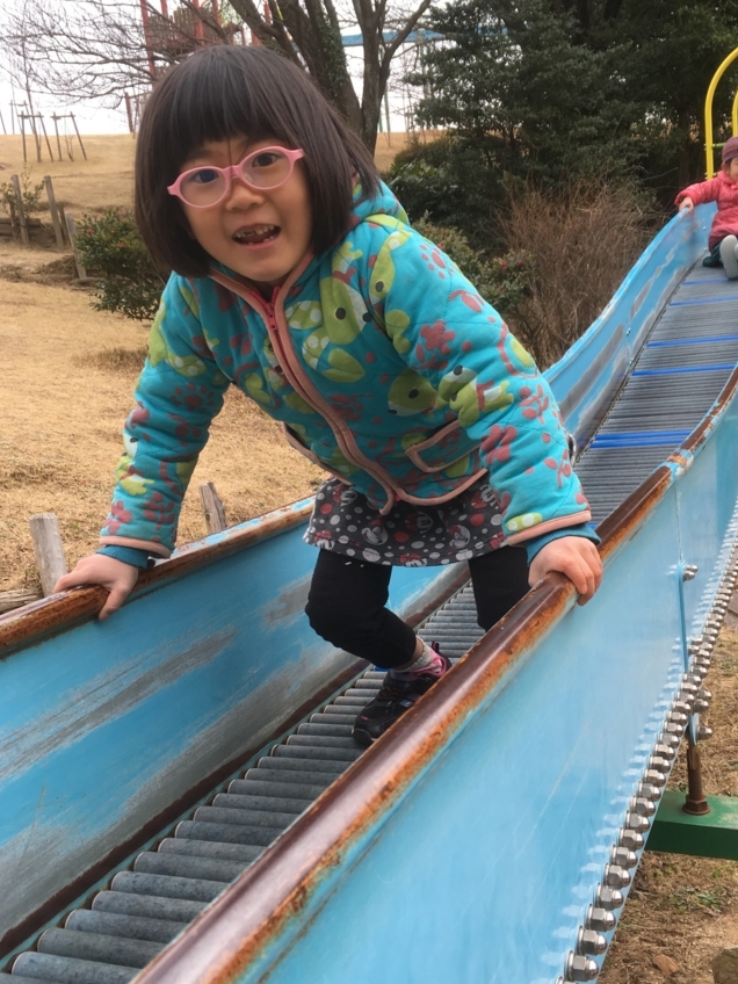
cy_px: 527
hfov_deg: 40.6
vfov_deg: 52.6
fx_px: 995
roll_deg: +6.0
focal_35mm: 35
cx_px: 429
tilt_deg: -12.4
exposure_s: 1/370
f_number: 2.2
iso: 25
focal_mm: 4.15
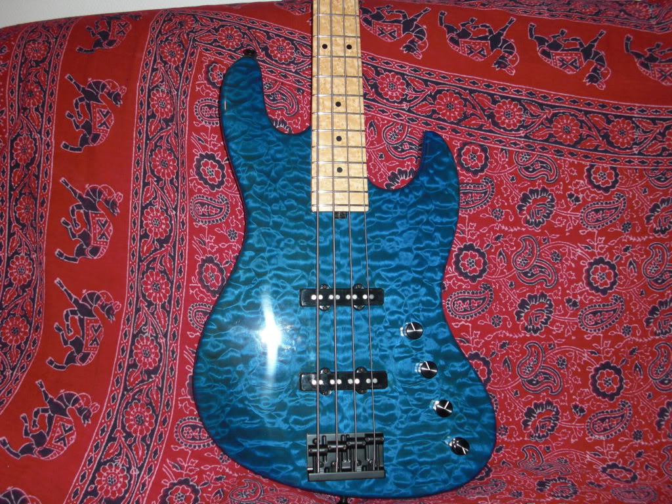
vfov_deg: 39.7
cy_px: 252
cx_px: 336
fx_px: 699
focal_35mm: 36
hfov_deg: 51.4
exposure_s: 1/60
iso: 200
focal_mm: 6.3
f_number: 2.8
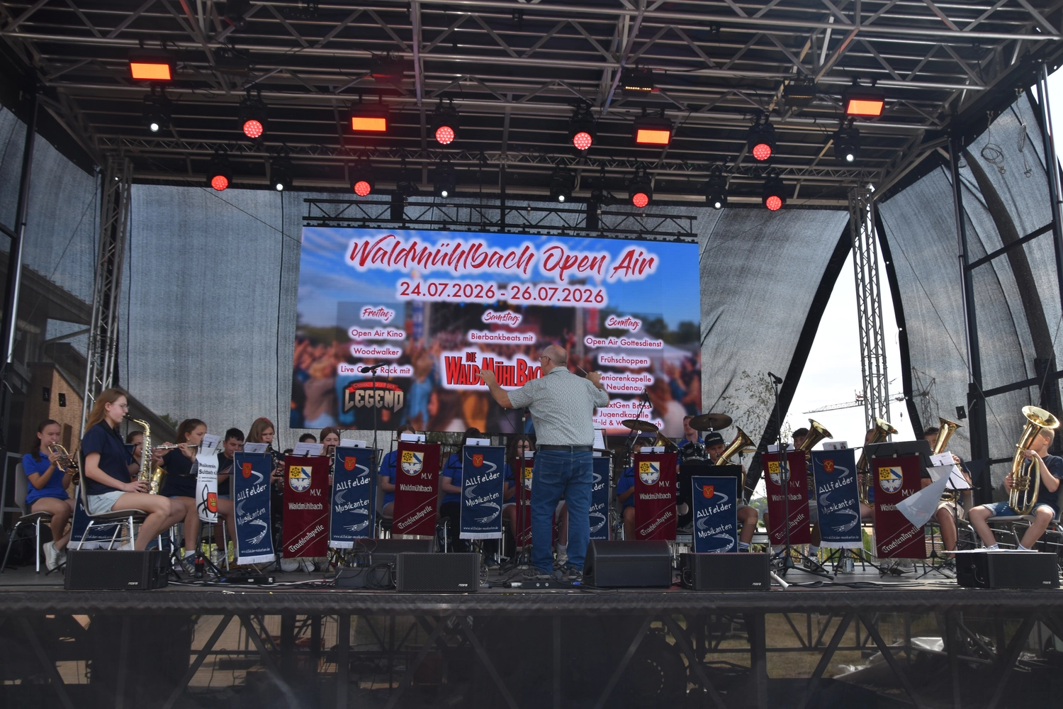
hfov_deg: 59.5
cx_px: 532
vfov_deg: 41.7
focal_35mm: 32
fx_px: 930
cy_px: 354
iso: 100
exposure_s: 1/200
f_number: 8
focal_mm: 21
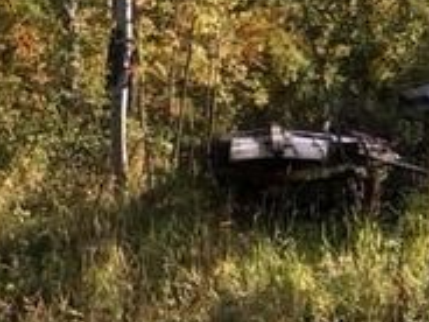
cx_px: -44
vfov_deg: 18.4
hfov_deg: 23.2
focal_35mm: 79
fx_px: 979
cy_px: 34
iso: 25
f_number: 2.2
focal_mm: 4.15
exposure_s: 1/364
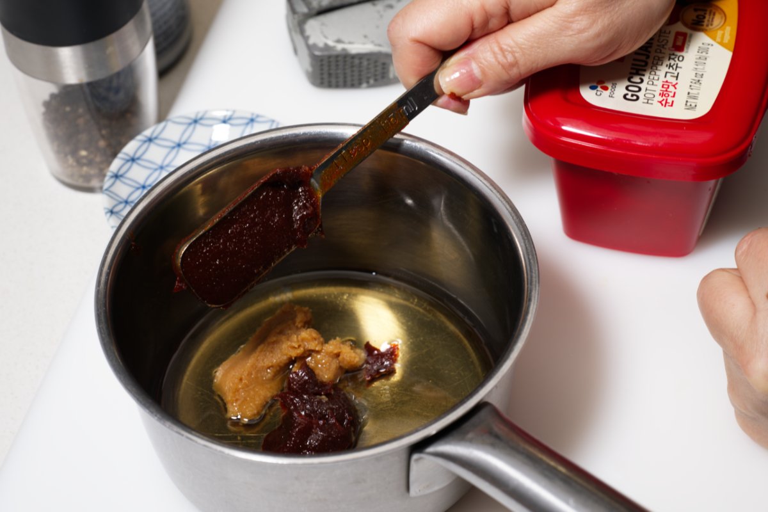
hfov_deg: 28.8
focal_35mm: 70
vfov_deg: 19.5
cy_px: 256
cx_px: 384
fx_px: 1493
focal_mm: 70
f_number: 9
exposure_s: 1/80
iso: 100
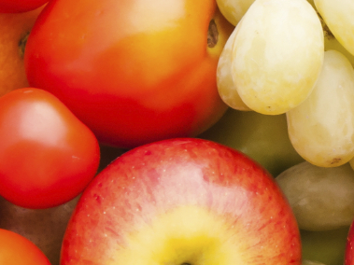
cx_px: 415
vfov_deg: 6.7
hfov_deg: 8.9
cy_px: 158
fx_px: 2249
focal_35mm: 220
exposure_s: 1/60
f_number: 11
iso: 400
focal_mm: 34
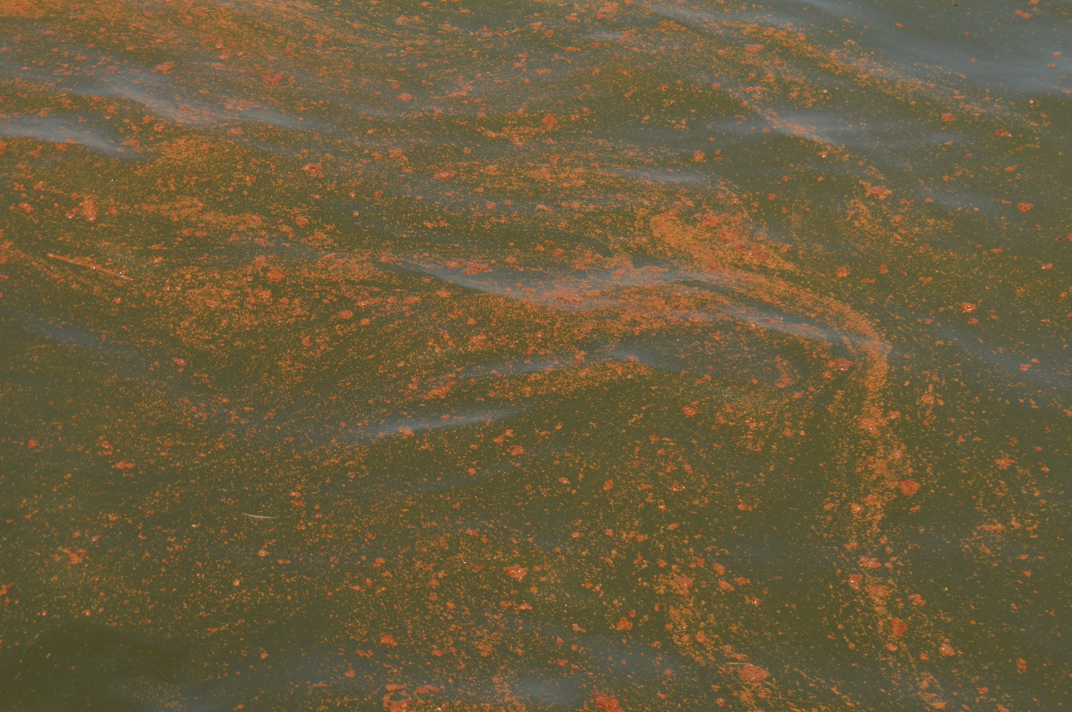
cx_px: 552
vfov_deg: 15.9
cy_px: 345
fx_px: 2544
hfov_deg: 23.8
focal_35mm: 86
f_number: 5.6
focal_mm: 55
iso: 200
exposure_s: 1/1000
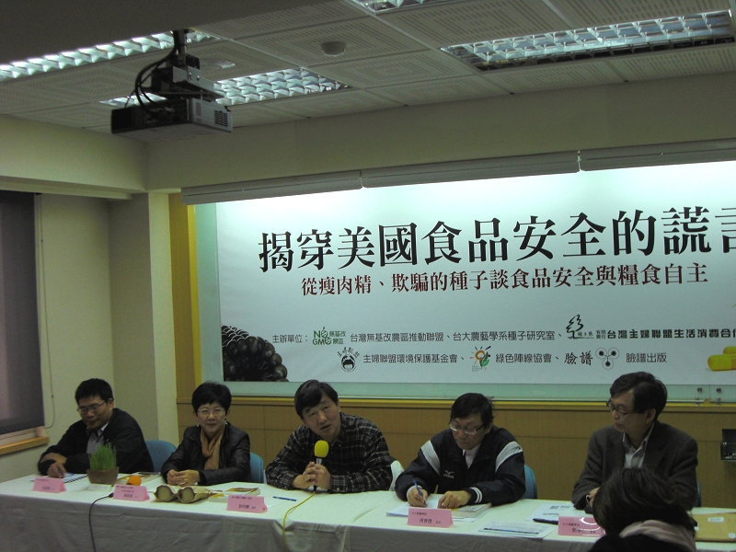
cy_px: 276
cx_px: 368
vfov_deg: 30.9
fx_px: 999
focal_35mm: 47
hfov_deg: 40.4
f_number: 3
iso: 64
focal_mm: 7.6
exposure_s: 1/80
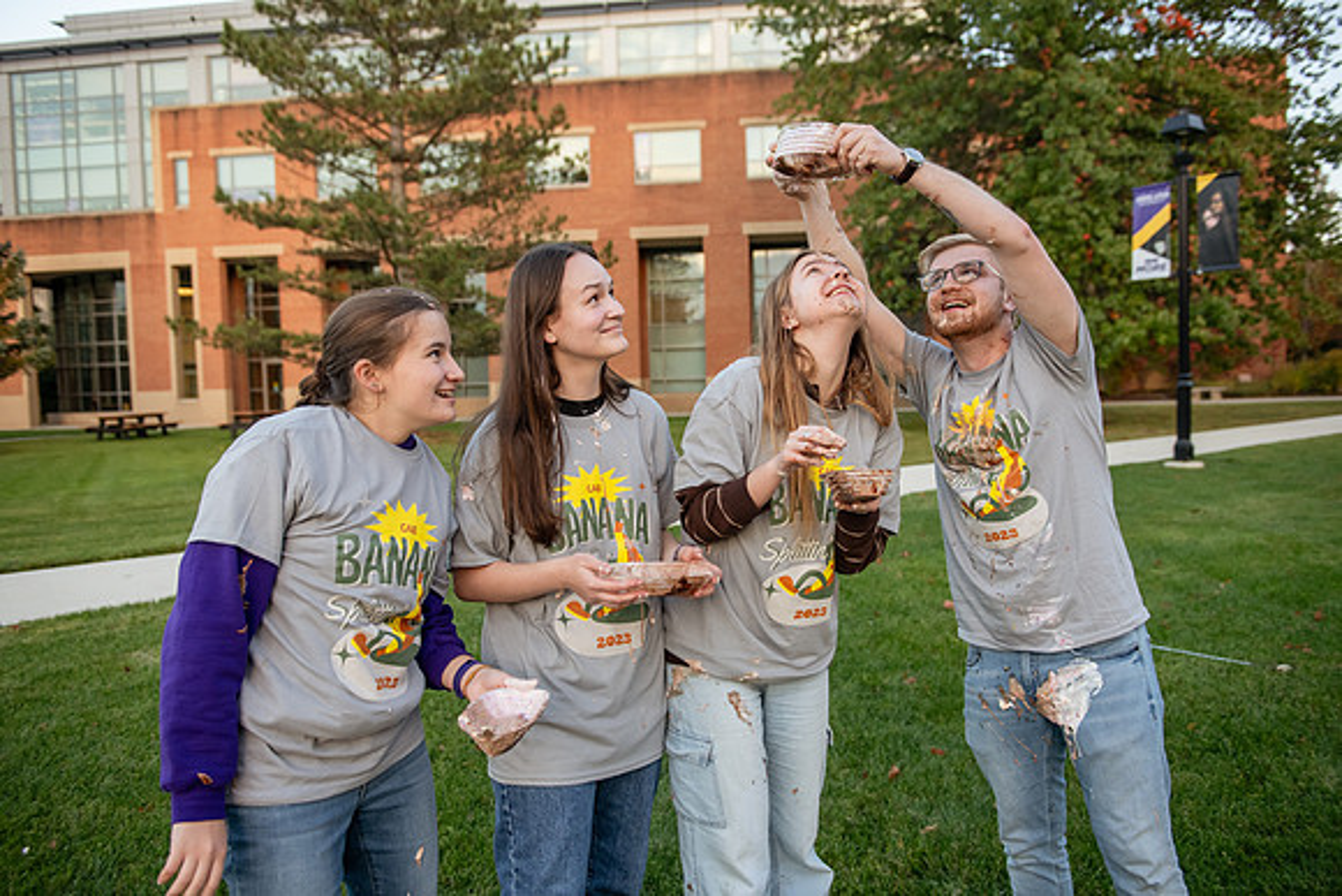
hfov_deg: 65.5
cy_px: 448
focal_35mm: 28
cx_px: 671
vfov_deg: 46.4
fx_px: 1044
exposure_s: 1/320
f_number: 3.2
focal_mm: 28
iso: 800
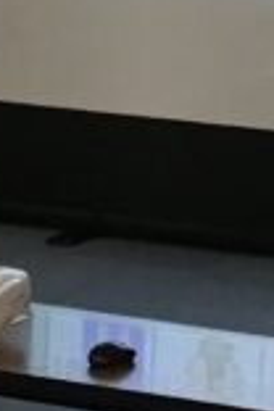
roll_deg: -1.8
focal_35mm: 212
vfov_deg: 9.5
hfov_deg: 6.5
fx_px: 2420
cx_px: 213
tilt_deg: -4.8
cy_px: -142
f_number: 2.4
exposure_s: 1/30
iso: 80
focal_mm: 3.3
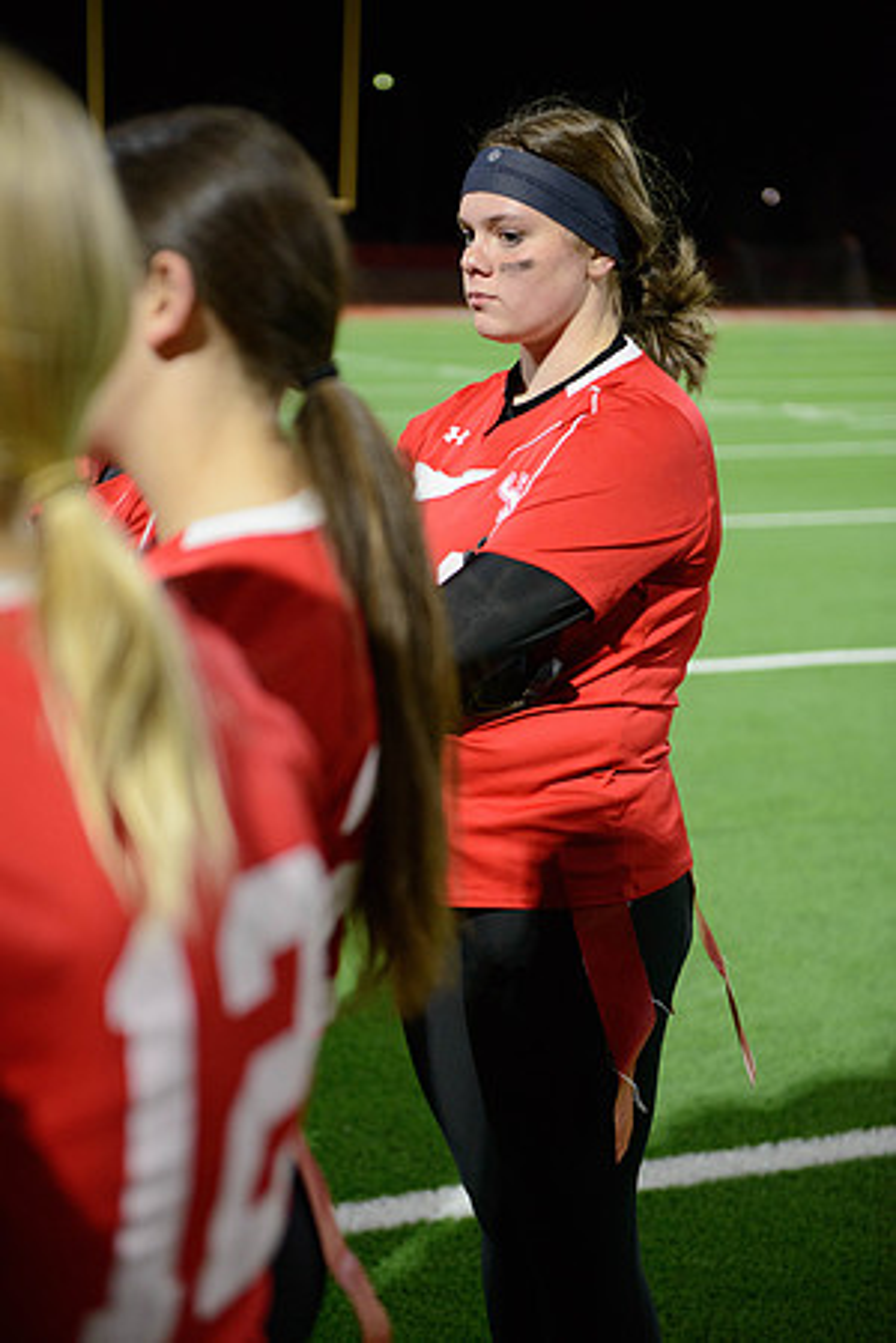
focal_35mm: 66
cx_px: 448
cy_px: 672
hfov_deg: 20.6
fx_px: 2464
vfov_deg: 30.5
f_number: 2.8
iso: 3200
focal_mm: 66
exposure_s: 1/320
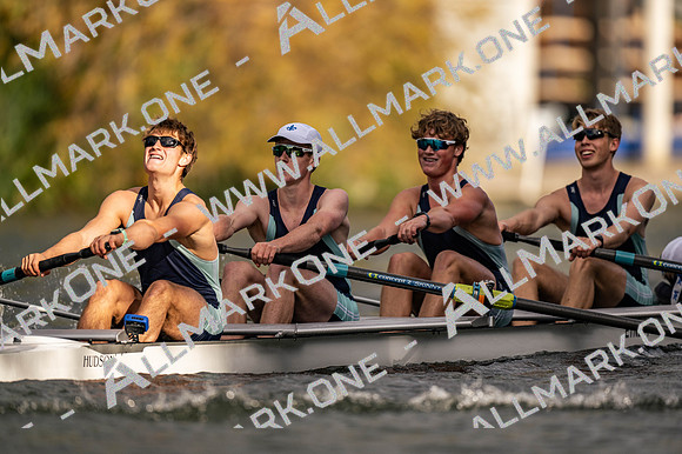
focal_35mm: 600
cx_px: 341
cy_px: 227
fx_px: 11362
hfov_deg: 3.4
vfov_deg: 2.3
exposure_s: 1/2500
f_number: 4
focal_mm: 600
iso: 140
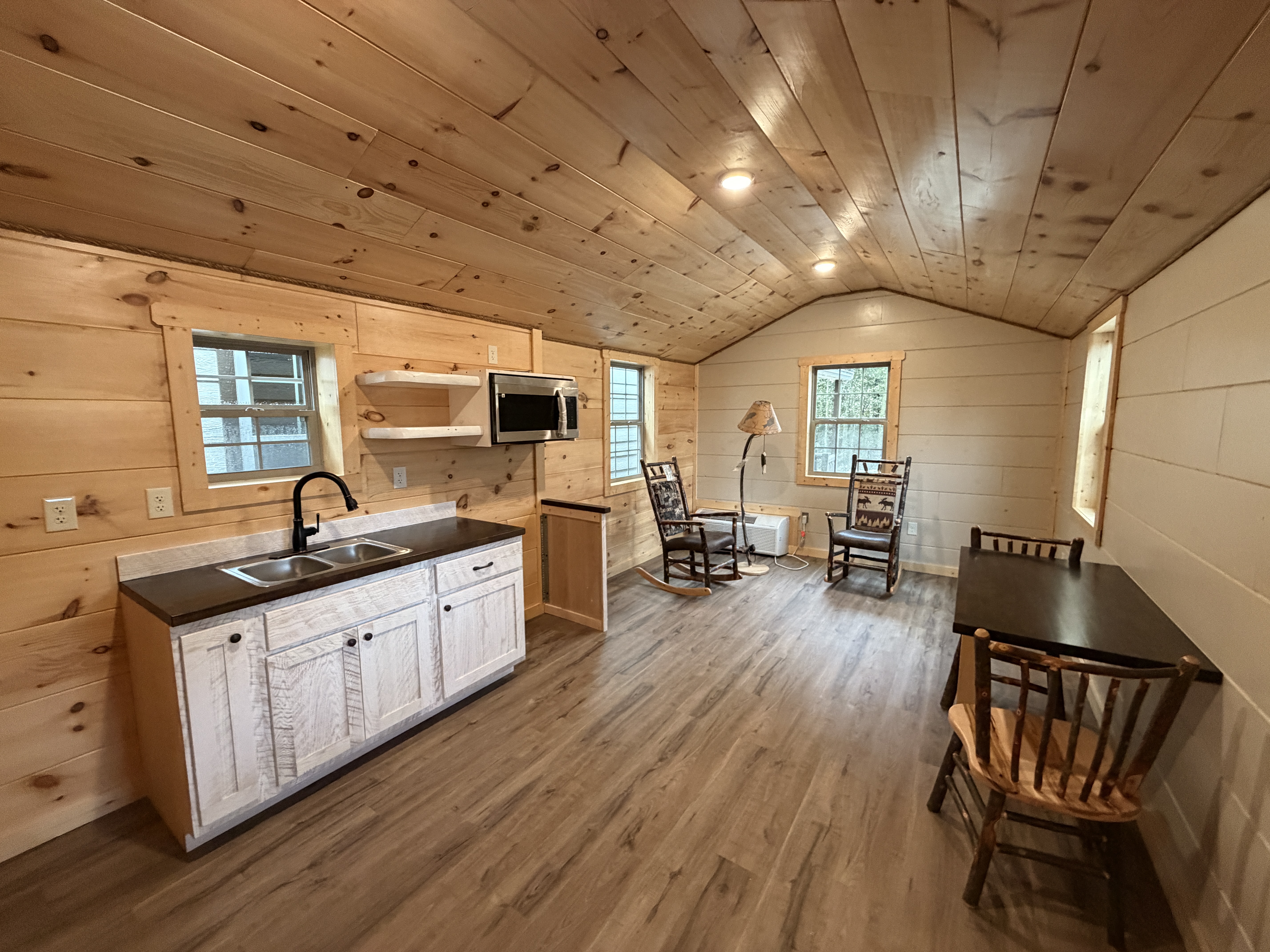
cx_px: 635
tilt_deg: -7.0
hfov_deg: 102.1
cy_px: 476
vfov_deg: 85.7
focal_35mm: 14
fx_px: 514
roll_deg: +0.6
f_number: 2.2
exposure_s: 1/60
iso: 500
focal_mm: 2.22
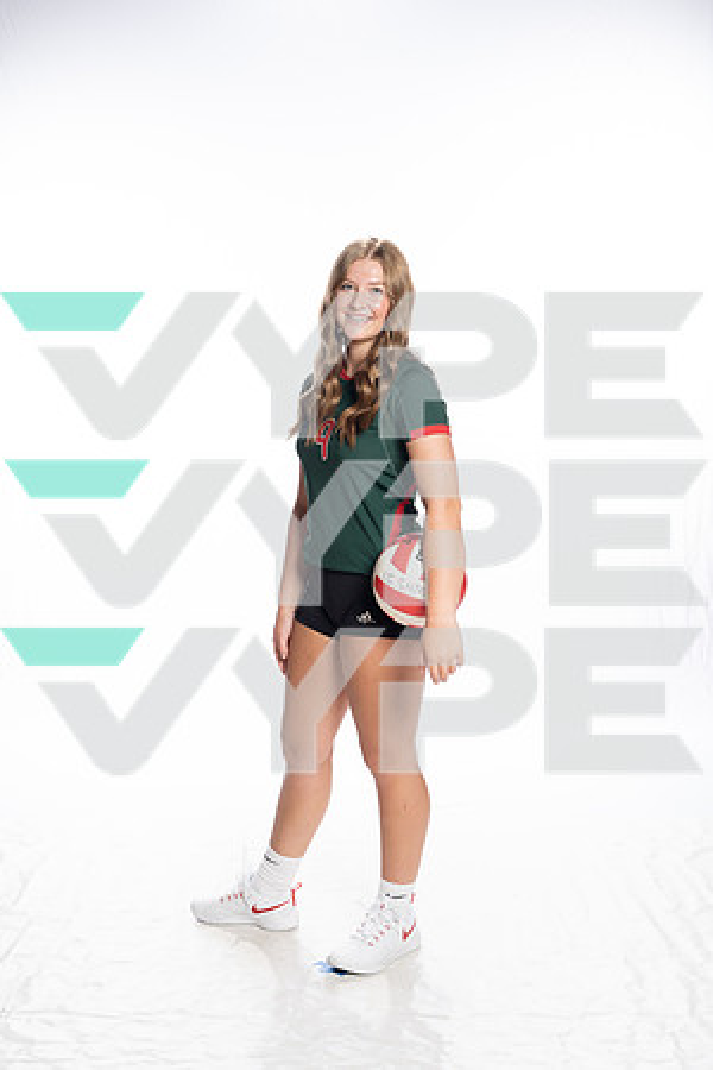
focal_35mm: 50
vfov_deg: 39.6
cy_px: 535
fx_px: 1485
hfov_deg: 27.0
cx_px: 356
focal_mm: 50
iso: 400
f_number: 8
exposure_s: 1/250
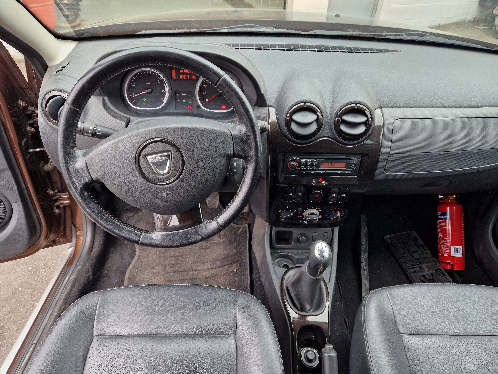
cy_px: 187
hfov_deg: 73.9
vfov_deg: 58.9
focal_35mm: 23
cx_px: 249
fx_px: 331
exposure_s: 1/180
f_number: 1.8
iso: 200
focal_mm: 5.4
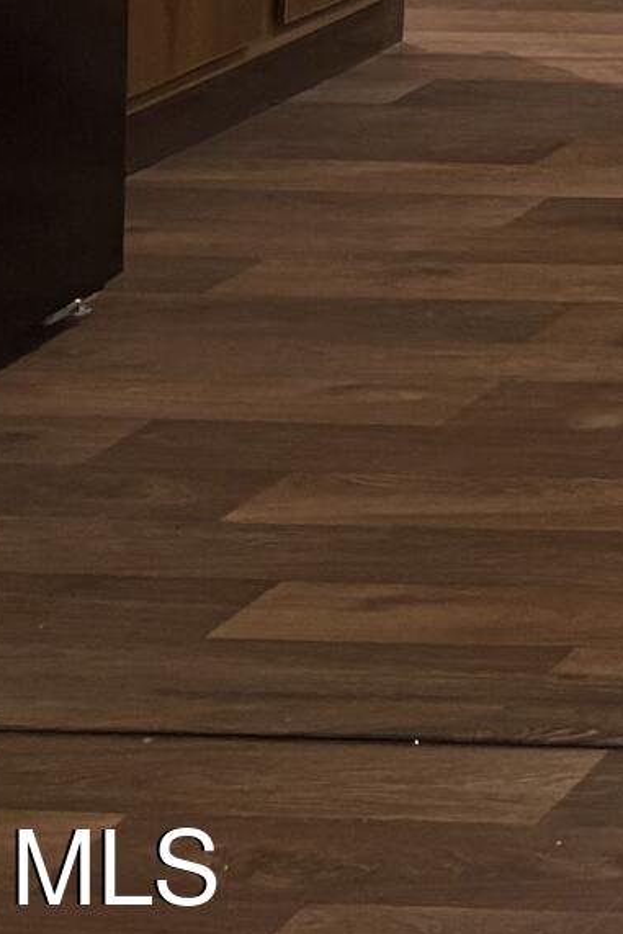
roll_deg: -1.3
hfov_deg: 7.6
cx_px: 2221
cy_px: -803
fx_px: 3684
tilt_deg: -0.8
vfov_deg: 12.9
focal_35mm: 142
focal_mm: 5.96
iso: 125
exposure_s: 1/60
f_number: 1.6
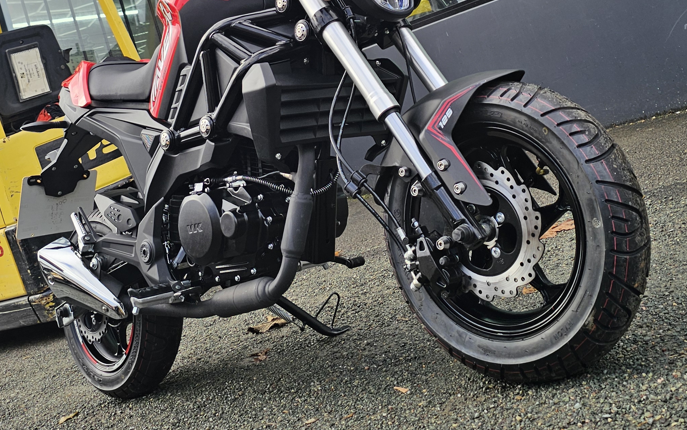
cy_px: 7
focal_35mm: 48
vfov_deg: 25.6
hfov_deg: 41.8
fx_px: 899
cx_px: 334
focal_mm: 6.3
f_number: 1.7
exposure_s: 1/181
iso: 10
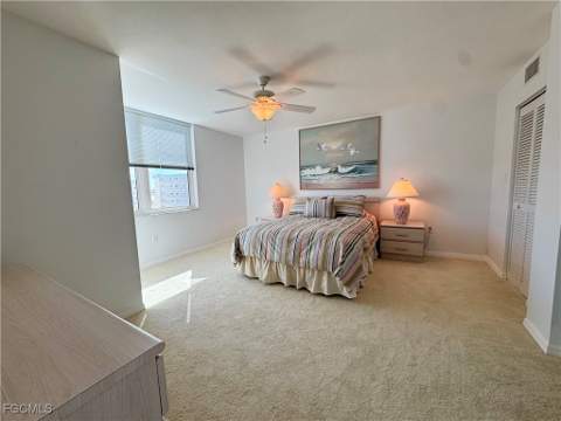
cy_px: 210
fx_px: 227
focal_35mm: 14
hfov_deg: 102.1
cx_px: 280
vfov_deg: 85.7
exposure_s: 1/152
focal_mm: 2.22
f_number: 2.2
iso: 40
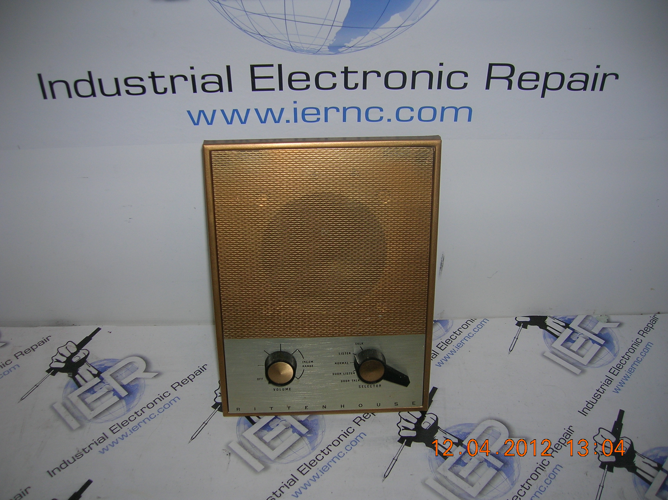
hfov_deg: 54.0
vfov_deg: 41.7
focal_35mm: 34
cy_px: 250
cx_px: 334
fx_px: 656
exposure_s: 1/60.1
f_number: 2.9
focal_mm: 5.7
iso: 50
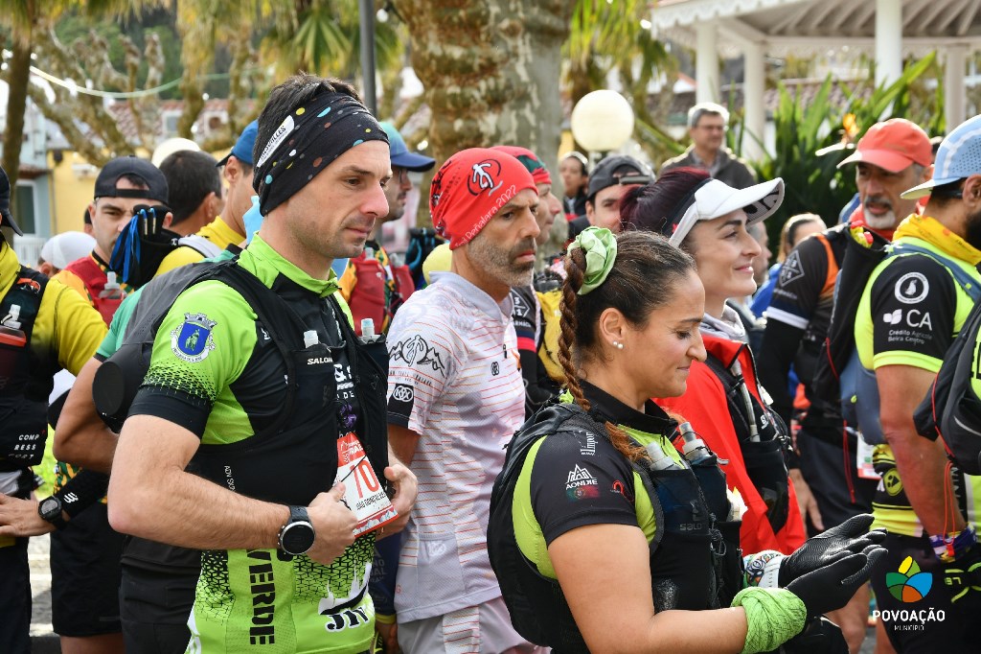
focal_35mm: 87
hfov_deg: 23.4
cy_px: 327
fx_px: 2370
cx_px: 490
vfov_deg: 15.7
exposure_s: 1/250
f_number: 5.6
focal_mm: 58
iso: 200
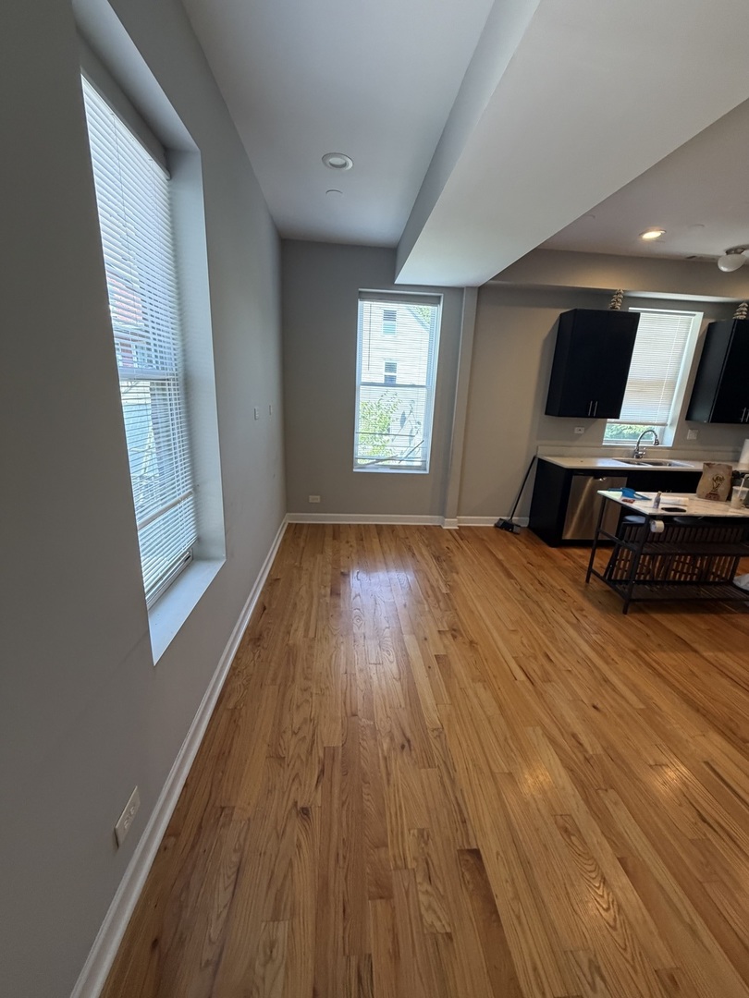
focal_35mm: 14
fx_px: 404
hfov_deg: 85.7
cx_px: 374
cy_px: 499
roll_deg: -1.8
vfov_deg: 102.1
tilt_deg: -15.5
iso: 320
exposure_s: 1/120
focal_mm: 2.22
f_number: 2.2
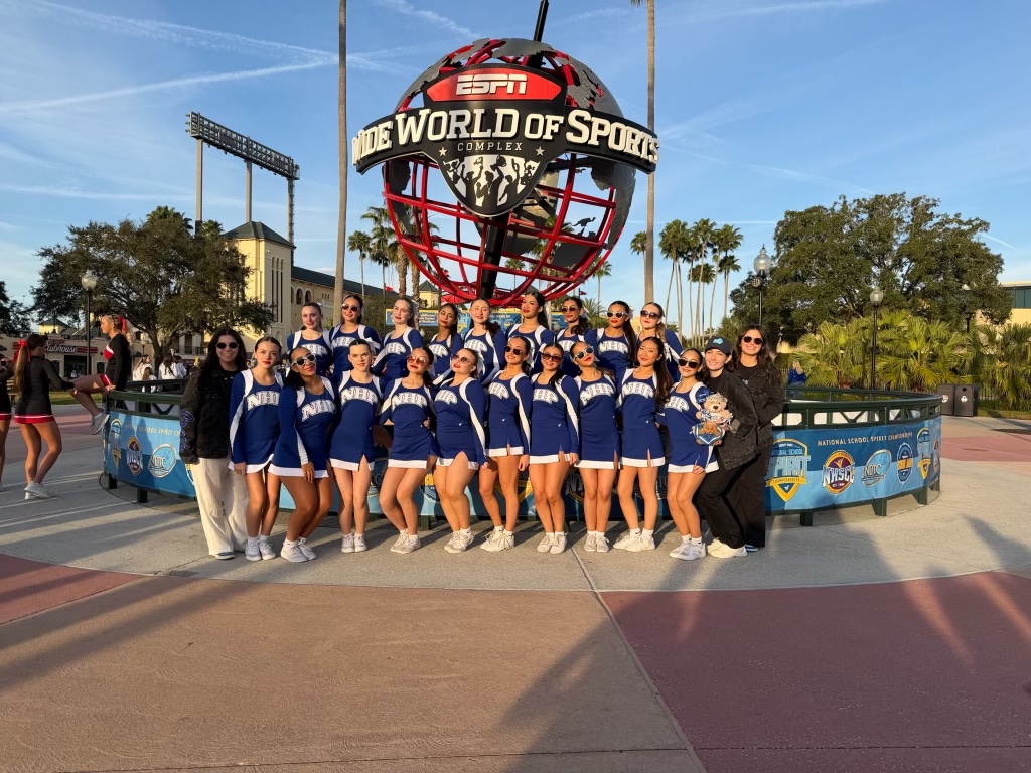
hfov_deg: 71.6
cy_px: 386
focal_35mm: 24
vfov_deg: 56.8
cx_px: 516
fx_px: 715
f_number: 1.78
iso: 80
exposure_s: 1/2110
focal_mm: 6.76
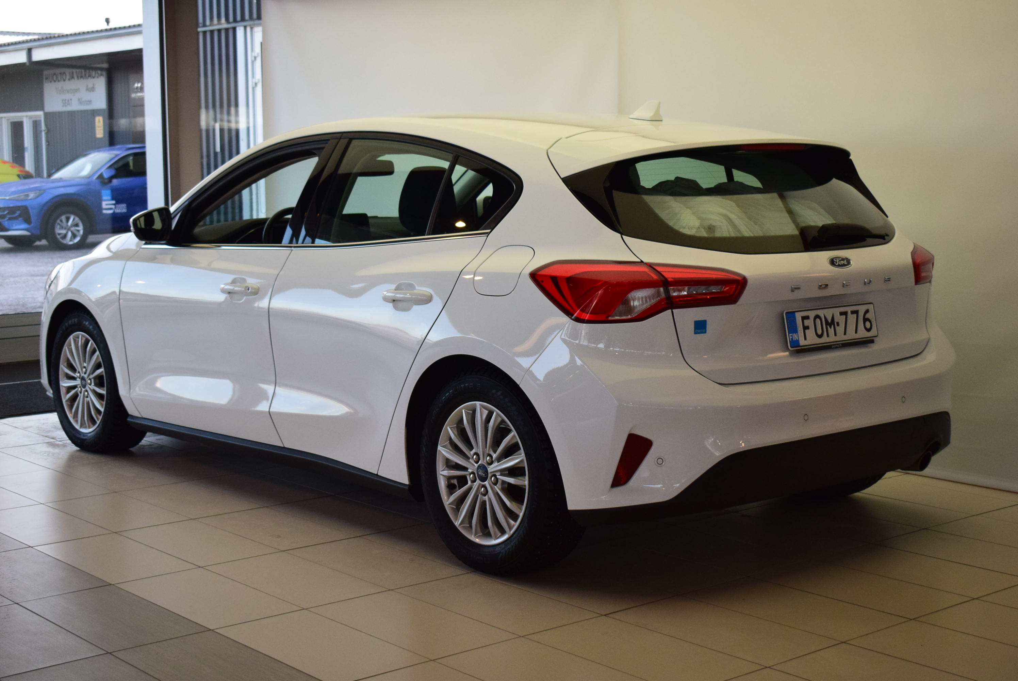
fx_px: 1528
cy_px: 340
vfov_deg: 25.1
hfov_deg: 36.8
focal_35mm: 54
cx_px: 509
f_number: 4.8
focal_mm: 36
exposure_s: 1/800
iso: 1600
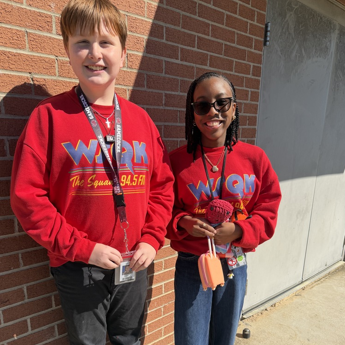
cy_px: 235
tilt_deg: -16.4
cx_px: 170
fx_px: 327
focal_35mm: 29
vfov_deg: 54.3
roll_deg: -1.9
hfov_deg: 55.6
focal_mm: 6.76
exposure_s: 1/4167
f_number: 1.78
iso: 80
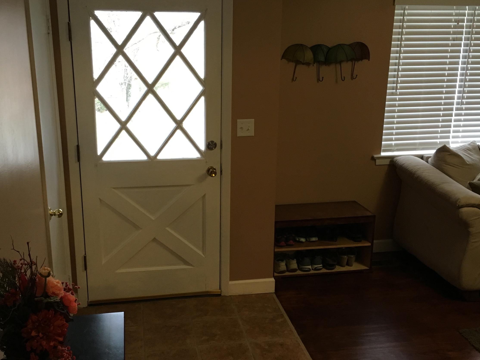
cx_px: 220
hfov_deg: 47.8
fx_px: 541
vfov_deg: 36.8
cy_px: 189
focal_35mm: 39
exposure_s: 1/30
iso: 125
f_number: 2.2
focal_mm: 4.15
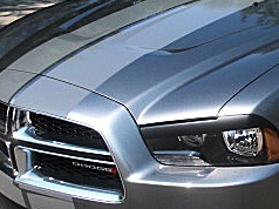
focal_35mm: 97
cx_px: 287
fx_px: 781
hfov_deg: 19.6
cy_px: 102
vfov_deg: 15.2
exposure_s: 1/500
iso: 50
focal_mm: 6.3
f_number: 2.8
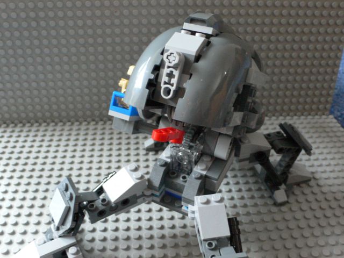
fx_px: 338
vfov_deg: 41.8
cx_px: 172
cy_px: 129
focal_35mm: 34
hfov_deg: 54.0
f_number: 2.8
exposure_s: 1/4
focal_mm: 6.3
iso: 200
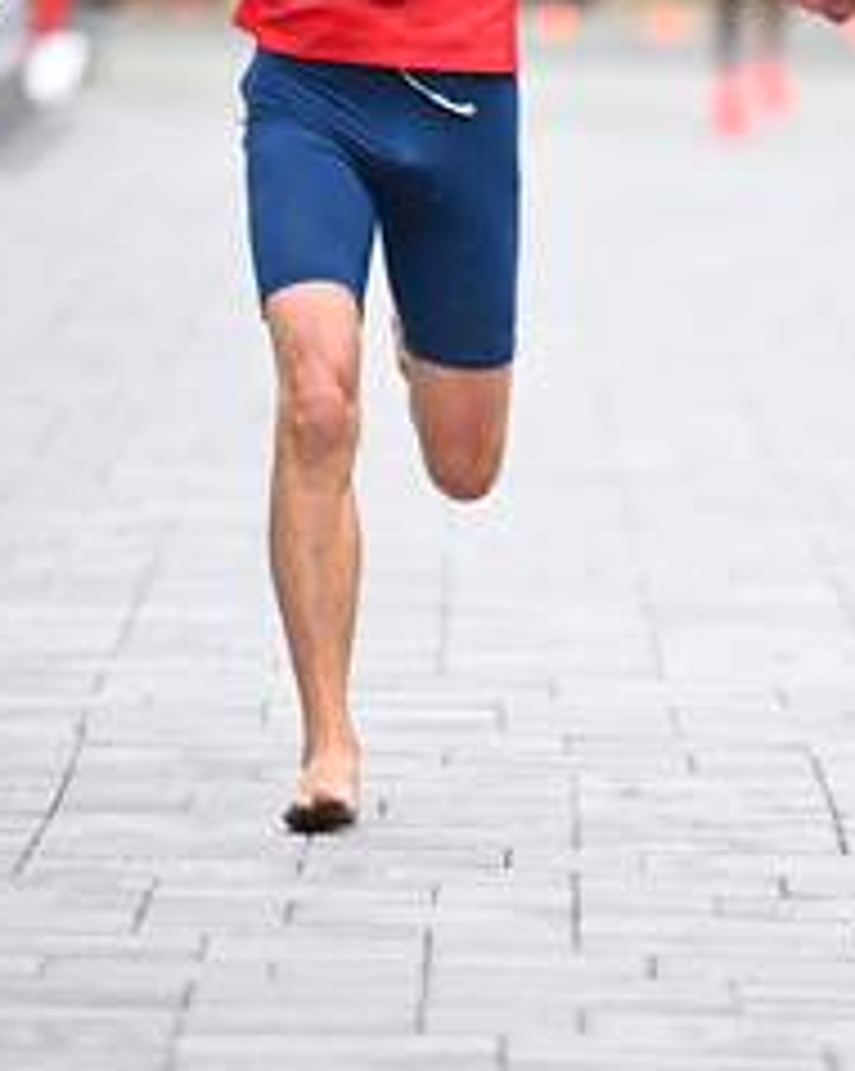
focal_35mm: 413
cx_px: 619
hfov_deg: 3.7
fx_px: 13080
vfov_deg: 4.7
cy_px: 436
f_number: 2.8
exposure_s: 1/1250
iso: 1250
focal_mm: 190
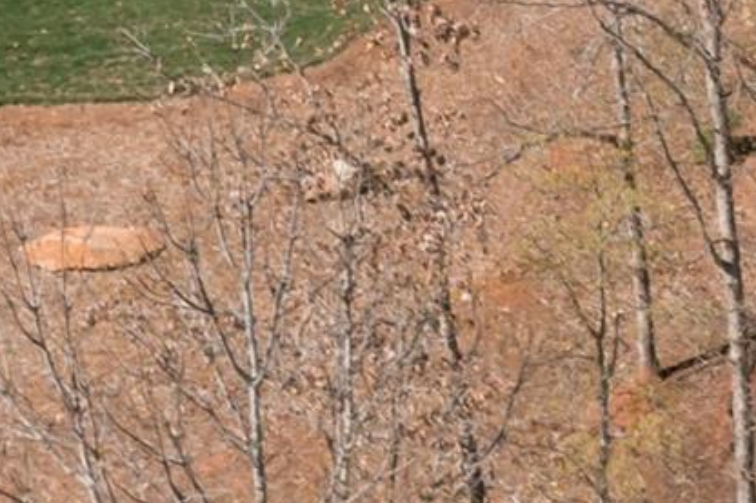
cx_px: 1692
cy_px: -488
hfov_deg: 12.4
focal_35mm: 138
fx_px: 2897
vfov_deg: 9.3
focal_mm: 10.26
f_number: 5
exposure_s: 1/800
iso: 100
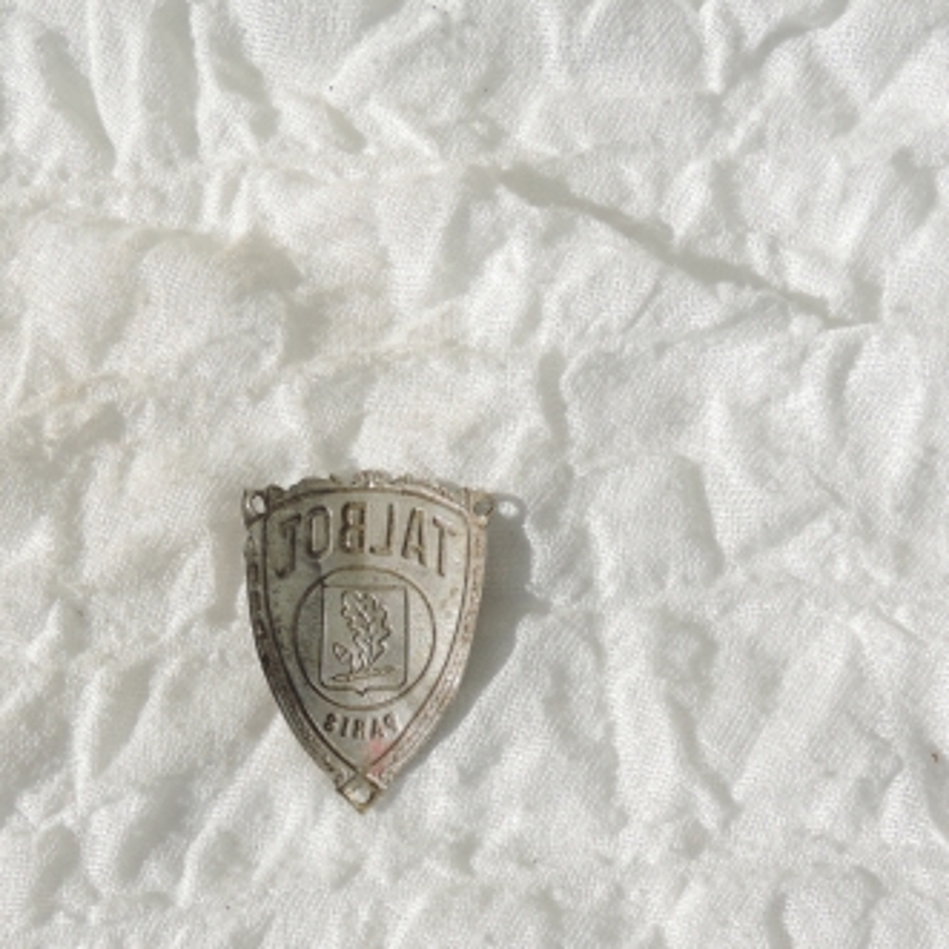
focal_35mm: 48
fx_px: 1489
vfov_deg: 35.1
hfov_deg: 35.3
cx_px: 424
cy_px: 622
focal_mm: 5.3
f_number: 3.9
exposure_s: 1/1250
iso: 80
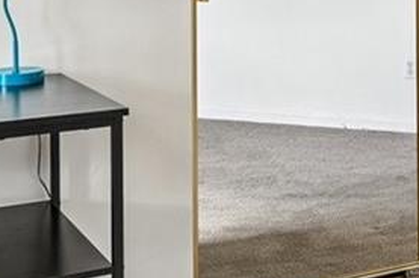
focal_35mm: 81
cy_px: -85
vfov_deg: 15.9
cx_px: 368
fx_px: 942
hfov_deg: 24.4
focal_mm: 14
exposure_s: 1/2
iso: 400
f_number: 11
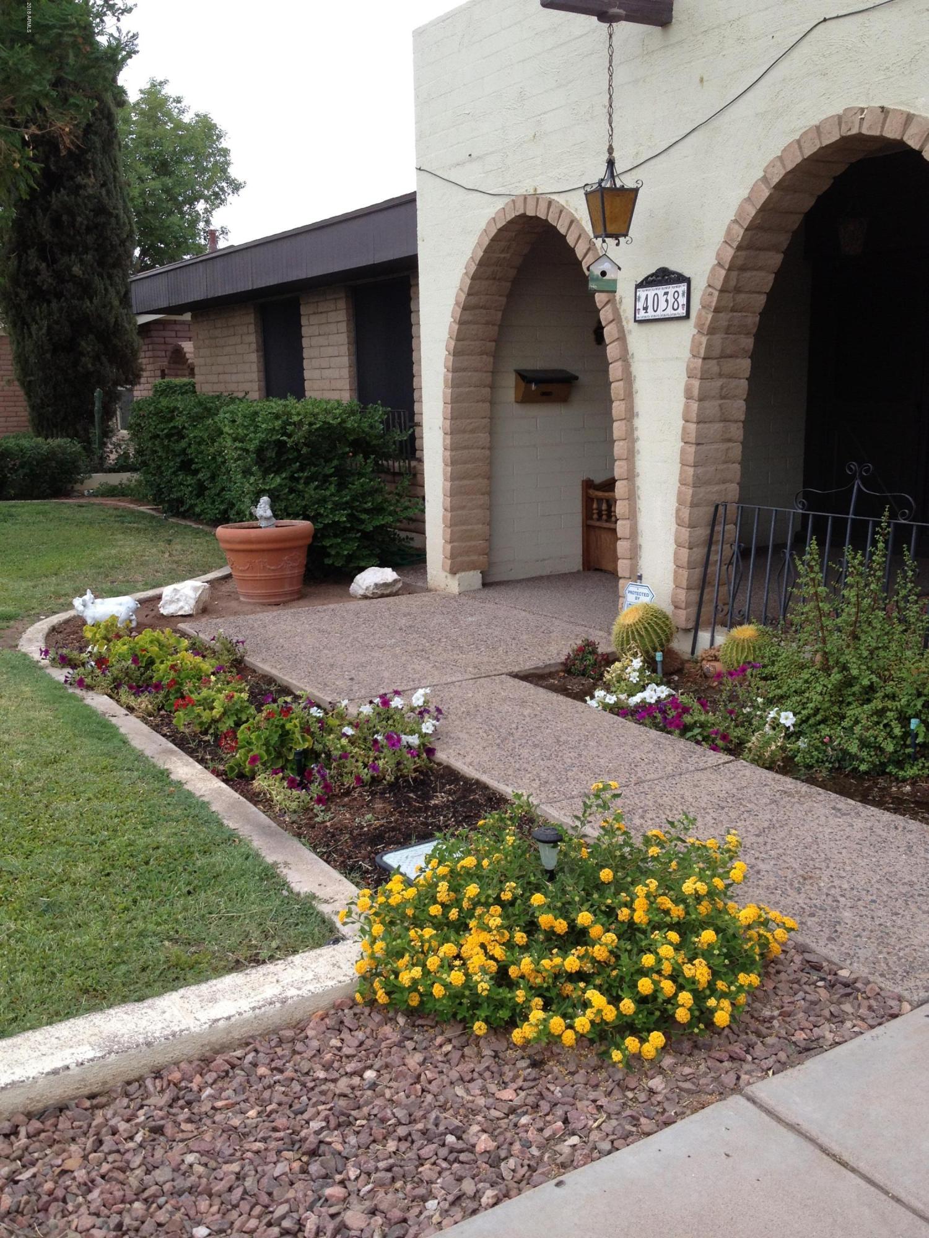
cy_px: 619
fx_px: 1252
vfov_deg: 52.6
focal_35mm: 35
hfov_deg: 40.7
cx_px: 464
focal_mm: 4.28
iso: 64
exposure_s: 1/268
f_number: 2.4
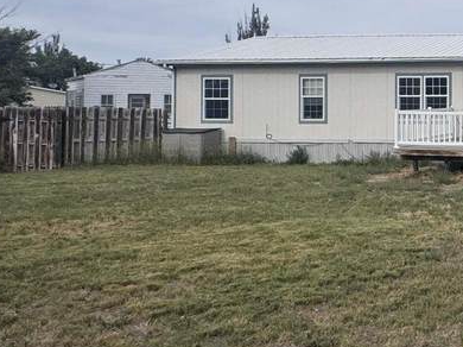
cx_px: 614
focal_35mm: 46
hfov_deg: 31.2
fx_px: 615
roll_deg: -0.1
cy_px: 97
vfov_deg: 31.1
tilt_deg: +0.5
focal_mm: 2.22
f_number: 2.2
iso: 50
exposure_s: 1/3546
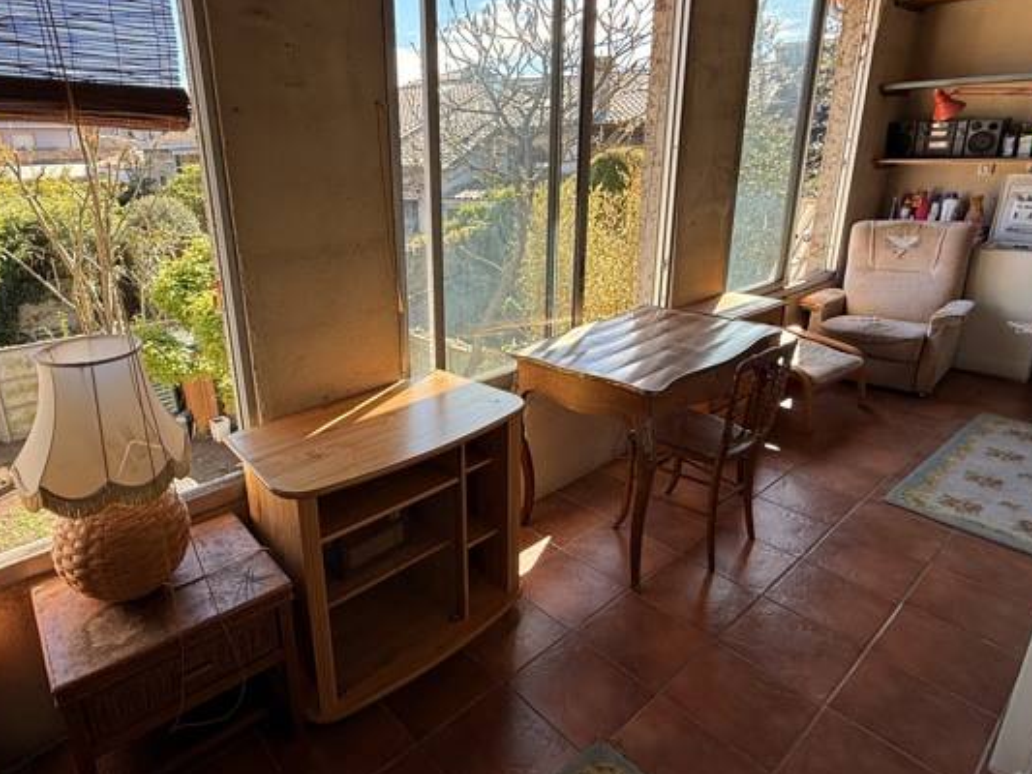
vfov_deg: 63.3
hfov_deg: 78.5
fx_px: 626
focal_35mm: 21
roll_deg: +2.0
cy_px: 344
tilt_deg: -17.0
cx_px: 440
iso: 50
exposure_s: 1/204
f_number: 2.2
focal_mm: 2.22
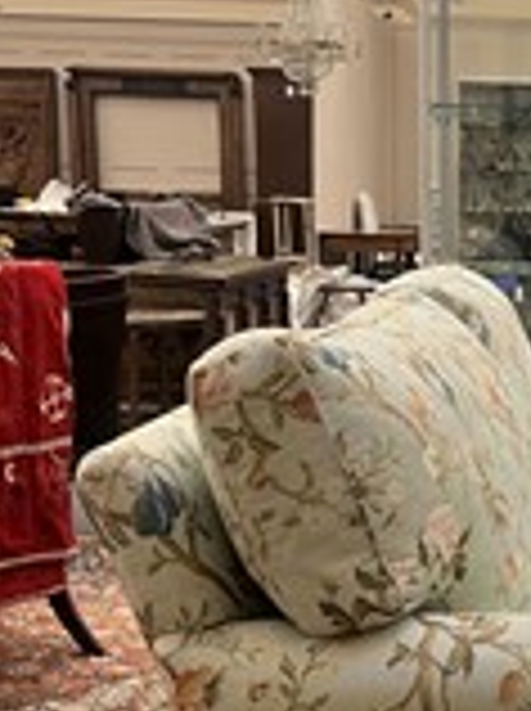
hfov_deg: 21.1
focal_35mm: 66
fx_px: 1354
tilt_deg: -15.4
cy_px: 572
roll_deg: -1.8
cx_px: 580
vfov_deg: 28.8
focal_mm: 5.1
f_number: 1.6
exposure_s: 1/50
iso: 200
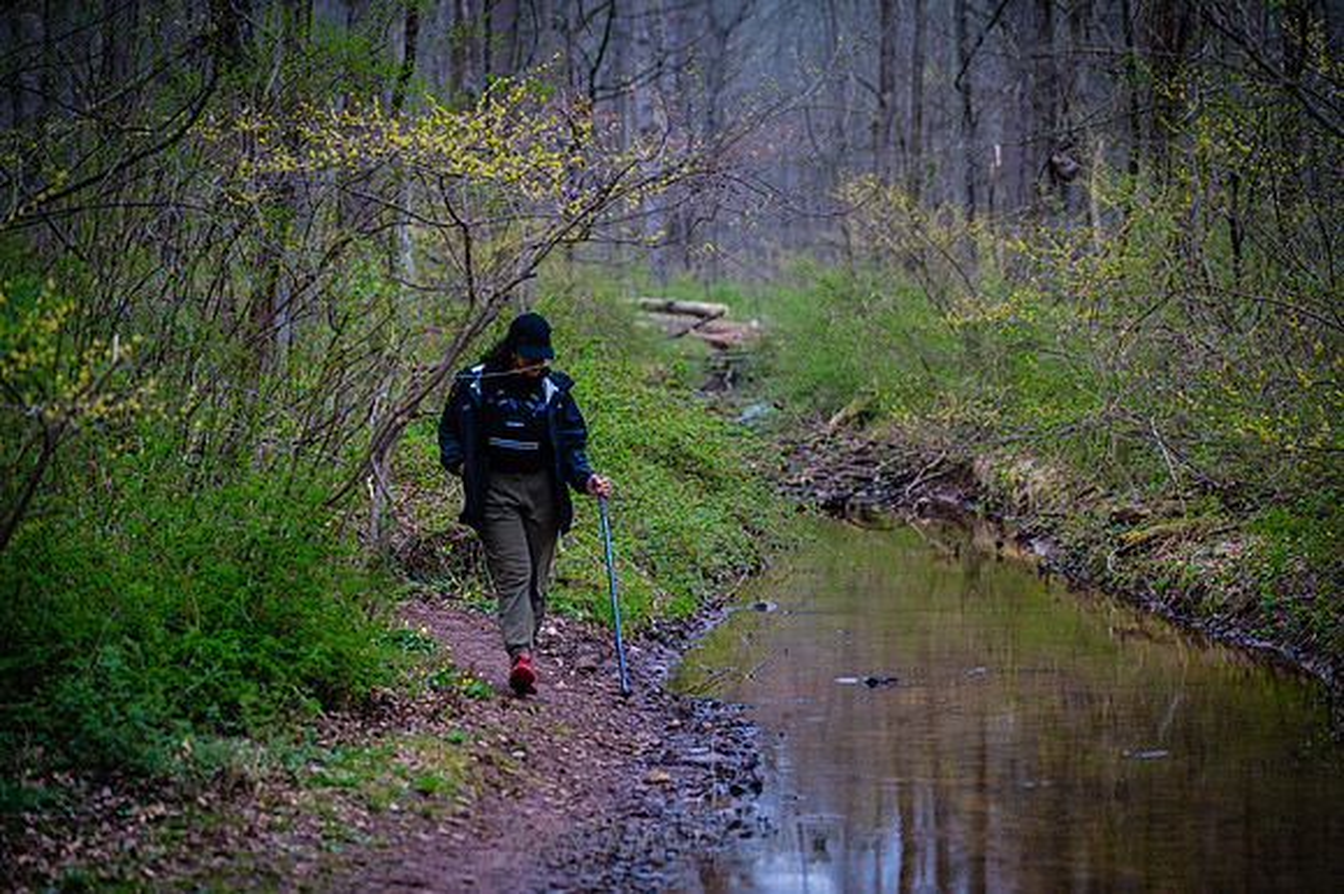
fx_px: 3783
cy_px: 447
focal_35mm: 101
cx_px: 672
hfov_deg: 20.1
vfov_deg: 13.5
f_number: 3.2
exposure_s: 1/160
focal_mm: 101
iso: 400
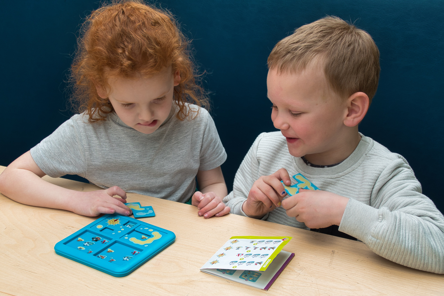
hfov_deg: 35.6
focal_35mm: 56
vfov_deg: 24.2
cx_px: 222
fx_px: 691
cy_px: 148
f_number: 3.2
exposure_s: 1/60
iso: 100
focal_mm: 20.49
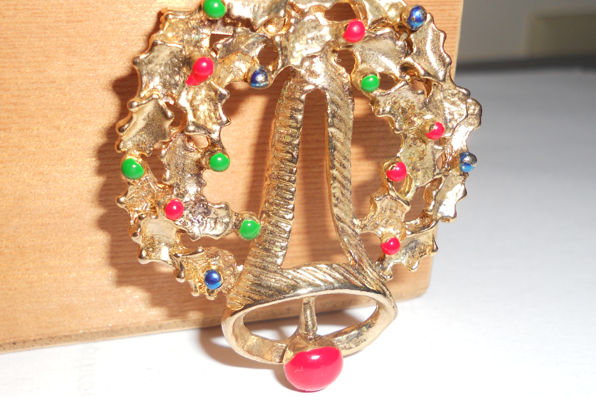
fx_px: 745
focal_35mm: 45
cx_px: 224
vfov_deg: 29.9
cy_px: 205
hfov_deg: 43.3
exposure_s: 1/25
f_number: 8.8
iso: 80
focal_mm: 5.8
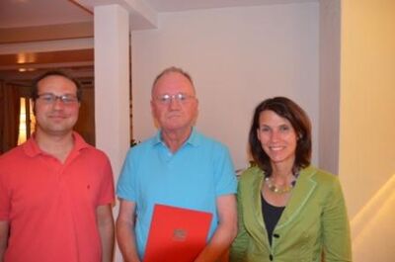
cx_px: 198
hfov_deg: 67.5
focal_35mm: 27
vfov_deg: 47.7
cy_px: 131
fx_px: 296
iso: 3200
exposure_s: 1/60
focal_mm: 18
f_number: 3.5
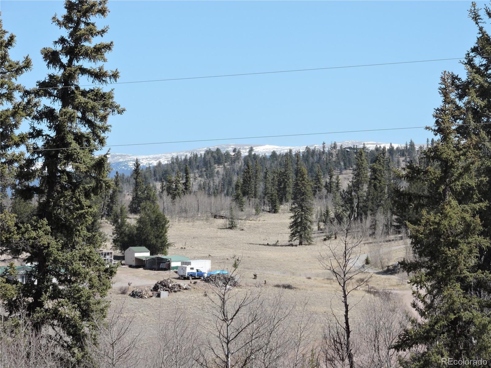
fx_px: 2411
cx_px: 246
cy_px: 184
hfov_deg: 11.6
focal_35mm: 170
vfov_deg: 8.7
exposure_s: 1/500
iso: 100
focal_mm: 30.3
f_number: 4.5
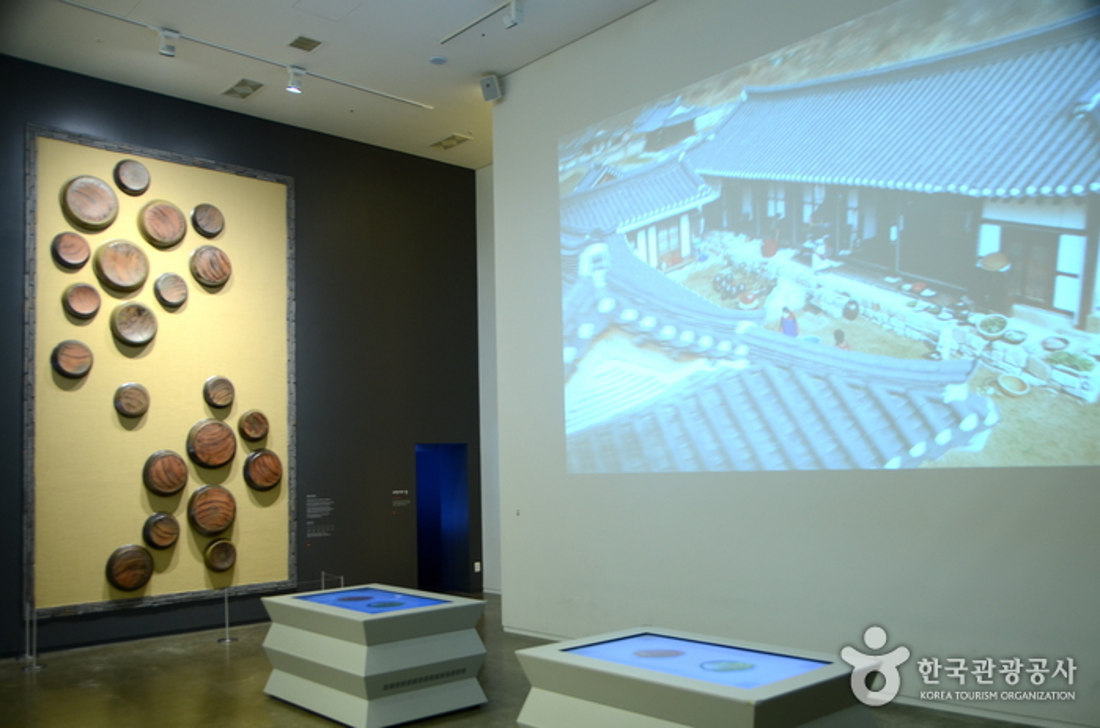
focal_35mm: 30
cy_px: 364
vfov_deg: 43.4
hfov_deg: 62.0
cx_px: 550
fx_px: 915
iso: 200
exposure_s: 1/10
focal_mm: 20
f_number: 3.5
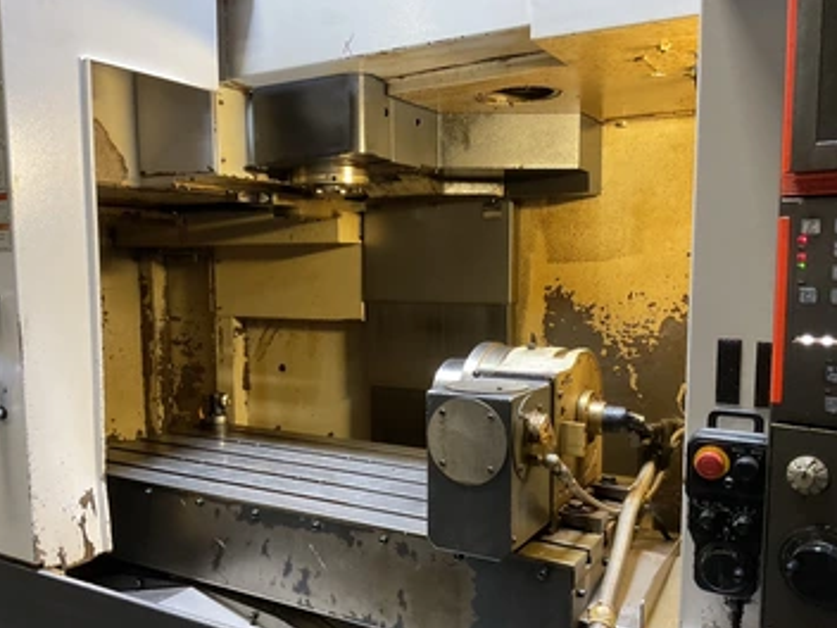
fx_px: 798
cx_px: 388
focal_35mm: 33
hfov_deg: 55.3
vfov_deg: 42.9
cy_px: 347
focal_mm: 3
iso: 250
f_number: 1.8
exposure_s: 1/40
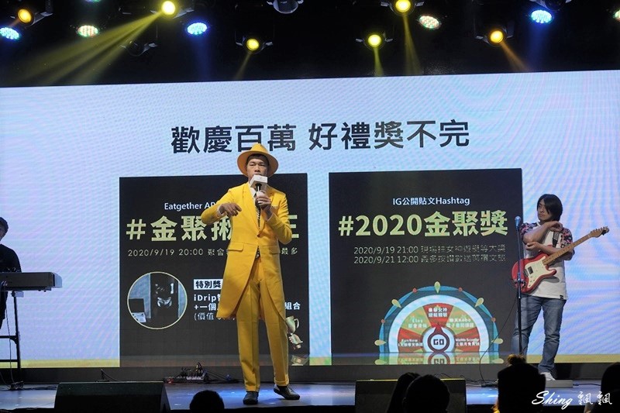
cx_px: 310
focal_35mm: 74
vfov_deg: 18.4
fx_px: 1274
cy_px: 206
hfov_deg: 27.3
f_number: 6.3
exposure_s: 1/160
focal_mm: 74
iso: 1000
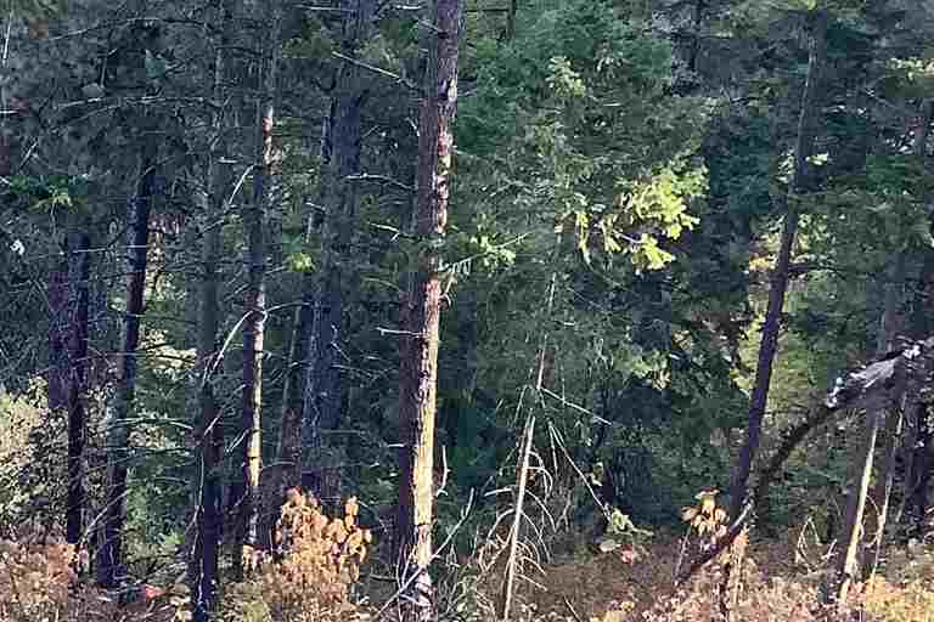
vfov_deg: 15.9
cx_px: -68
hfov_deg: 22.4
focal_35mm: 86
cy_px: 389
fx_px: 2231
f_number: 2.4
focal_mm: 3.3
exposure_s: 1/120
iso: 80
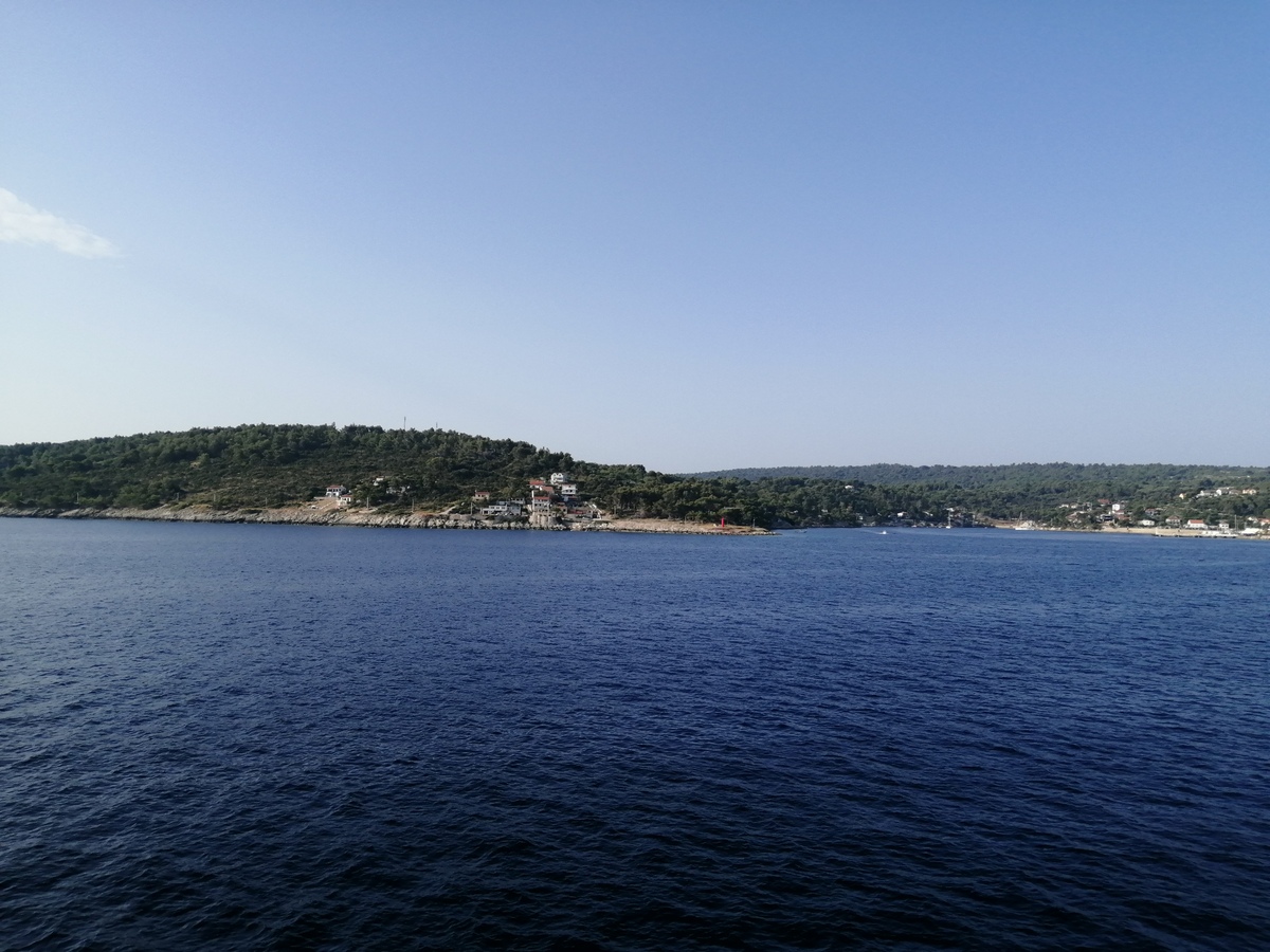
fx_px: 954
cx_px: 635
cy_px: 476
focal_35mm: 26
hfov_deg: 67.3
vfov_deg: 53.1
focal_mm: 3.6
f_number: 1.8
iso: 50
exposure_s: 1/1818
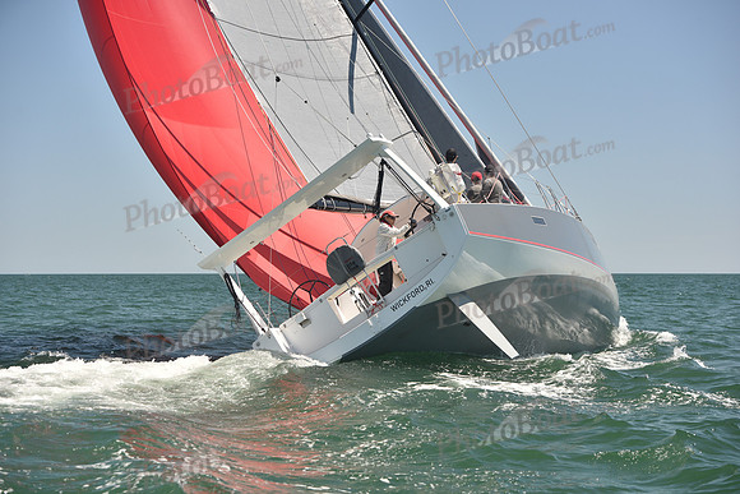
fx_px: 1439
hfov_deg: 28.8
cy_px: 247
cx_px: 370
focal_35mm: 70
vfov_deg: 19.5
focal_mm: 70
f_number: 4.5
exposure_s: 1/800
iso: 250
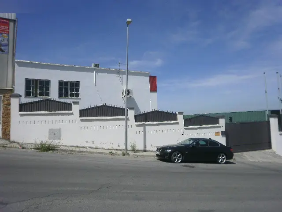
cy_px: 106
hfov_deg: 67.3
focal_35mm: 26
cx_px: 141
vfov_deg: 53.1
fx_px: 212
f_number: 7.8
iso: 100
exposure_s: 1/500
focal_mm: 4.65
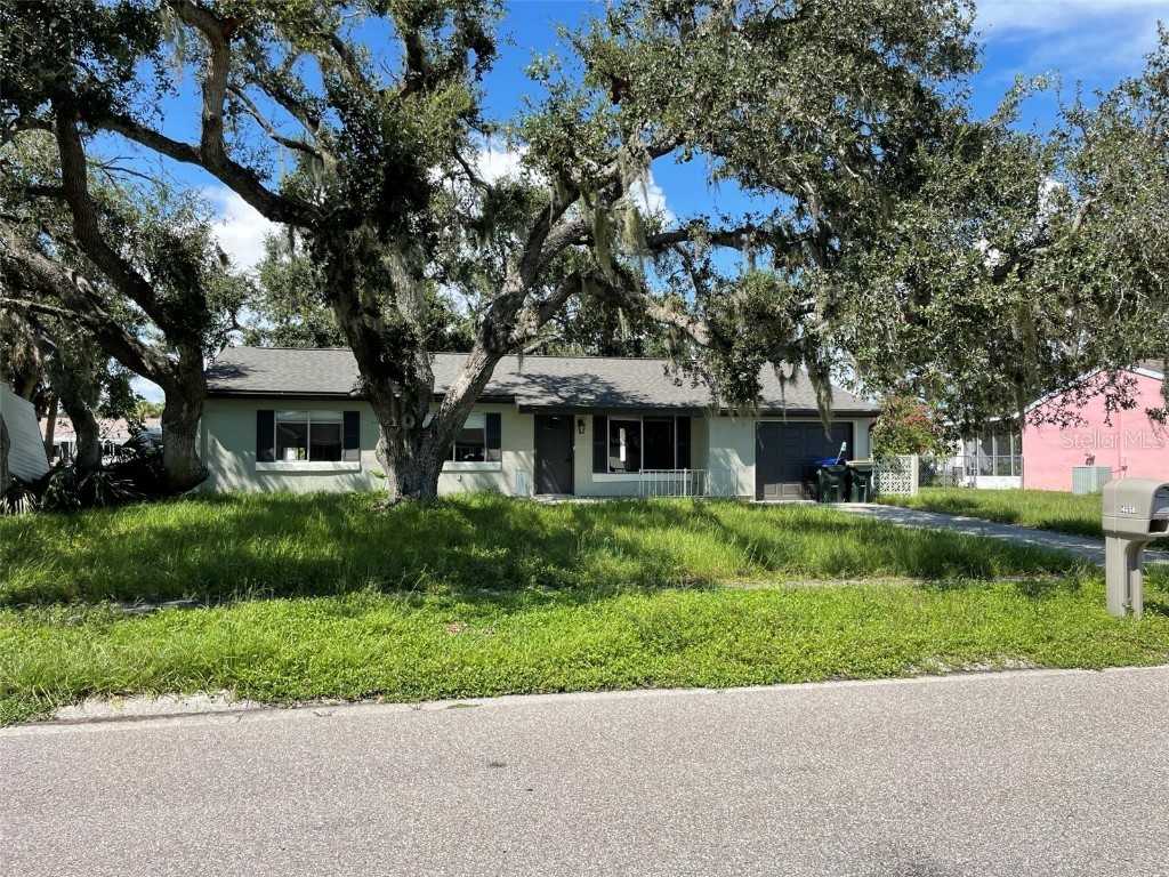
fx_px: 878
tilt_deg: +1.4
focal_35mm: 26
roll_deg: +0.2
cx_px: 584
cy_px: 438
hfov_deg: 67.3
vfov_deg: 53.1
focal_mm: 4.2
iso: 32
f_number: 1.6
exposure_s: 1/2353
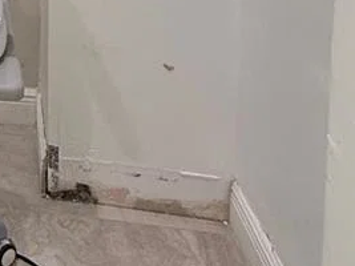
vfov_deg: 18.9
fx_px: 646
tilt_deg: -7.0
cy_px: -185
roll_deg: +1.6
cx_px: -153
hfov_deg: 24.9
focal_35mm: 63
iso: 320
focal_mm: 2.22
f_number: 2.2
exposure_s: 1/120
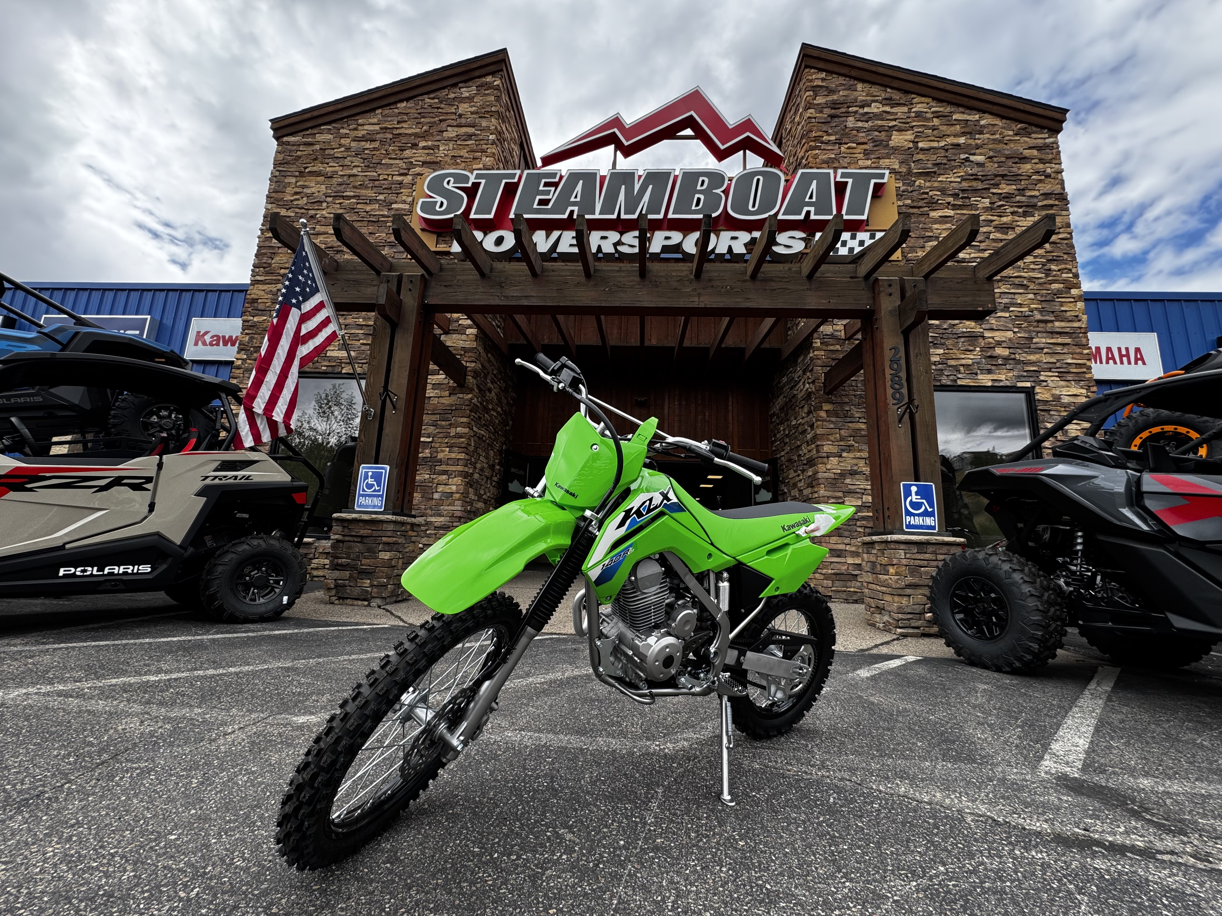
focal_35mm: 14
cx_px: 611
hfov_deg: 102.1
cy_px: 458
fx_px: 494
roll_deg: -1.5
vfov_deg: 85.7
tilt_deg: +10.2
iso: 40
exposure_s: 1/407
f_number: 2.2
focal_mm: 2.22
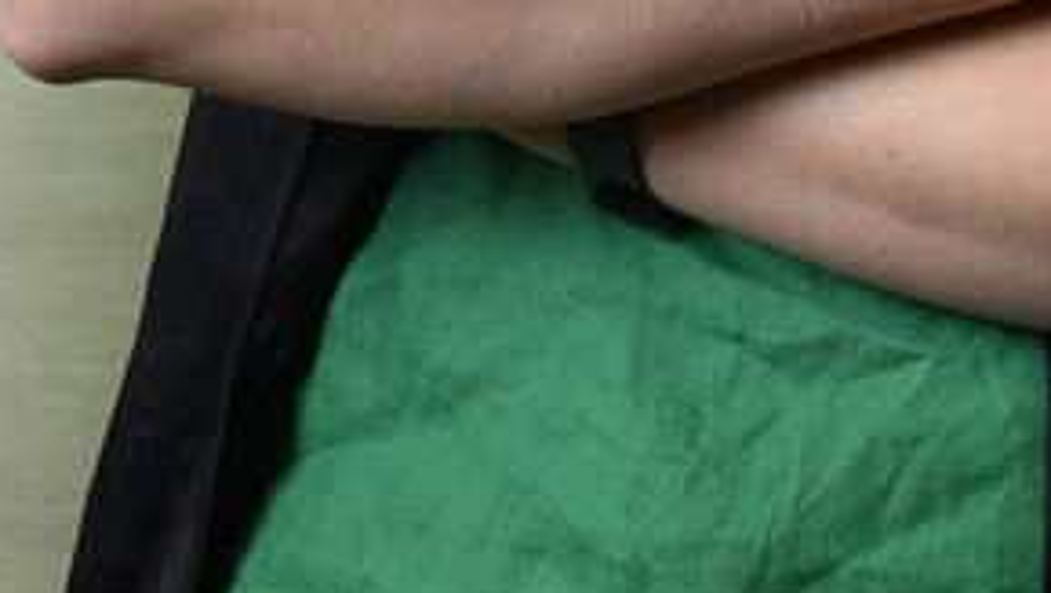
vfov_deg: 6.6
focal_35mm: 168
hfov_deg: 12.8
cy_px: -1173
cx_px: 509
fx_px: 4685
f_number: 4
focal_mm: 29
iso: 640
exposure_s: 1/125
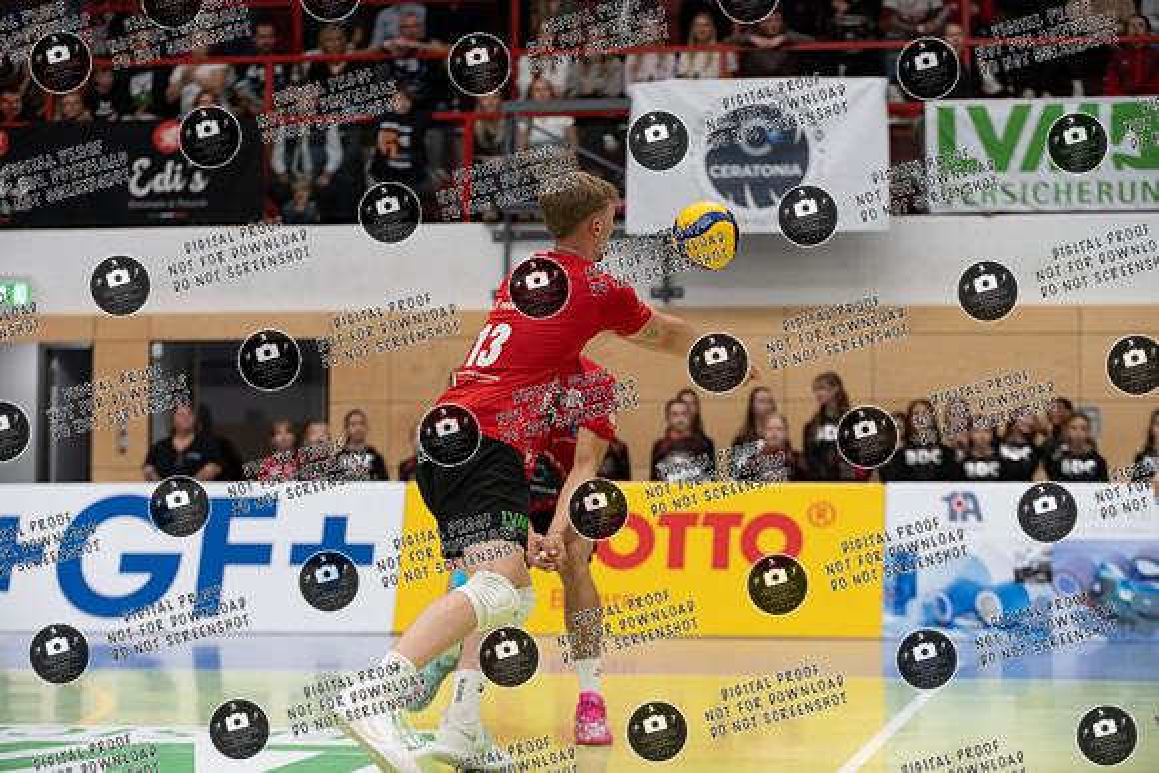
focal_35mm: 92
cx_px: 580
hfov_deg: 22.1
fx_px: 2962
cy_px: 386
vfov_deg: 14.9
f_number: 3.5
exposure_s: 1/1250
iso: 2500
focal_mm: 92
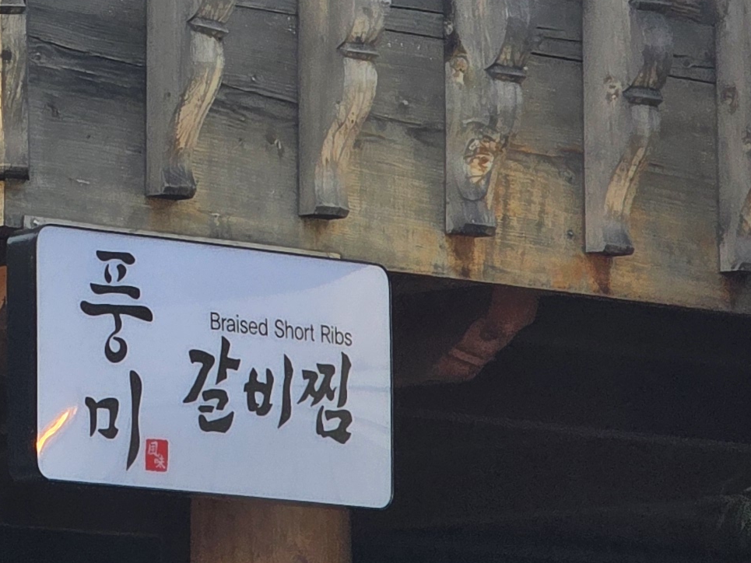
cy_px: -163
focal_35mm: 286
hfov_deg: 6.8
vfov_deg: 5.2
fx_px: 6206
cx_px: -395
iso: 80
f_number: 2.4
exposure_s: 1/359
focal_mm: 7.9
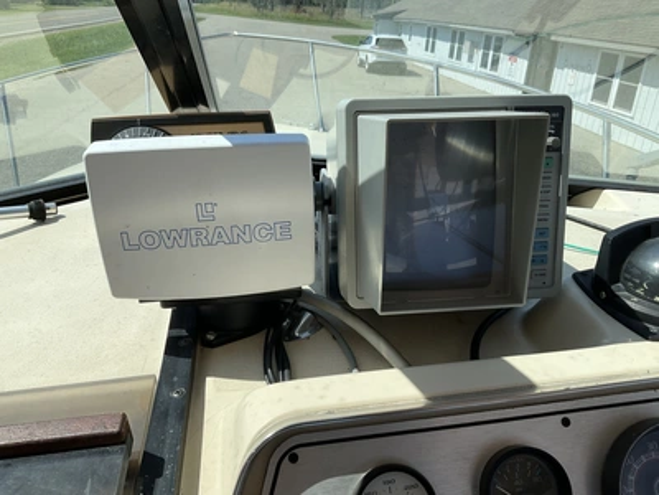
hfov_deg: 61.7
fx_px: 552
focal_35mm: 29
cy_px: 248
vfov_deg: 48.2
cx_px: 330
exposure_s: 1/1848
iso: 25
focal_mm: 3
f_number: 1.8
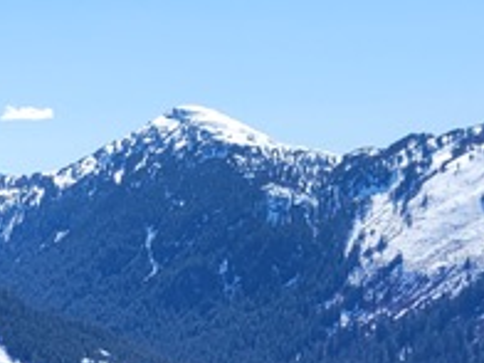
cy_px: 751
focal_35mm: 136
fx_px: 1902
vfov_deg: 10.0
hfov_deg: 12.8
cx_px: -462
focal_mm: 5.4
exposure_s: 1/2430
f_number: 1.8
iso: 40
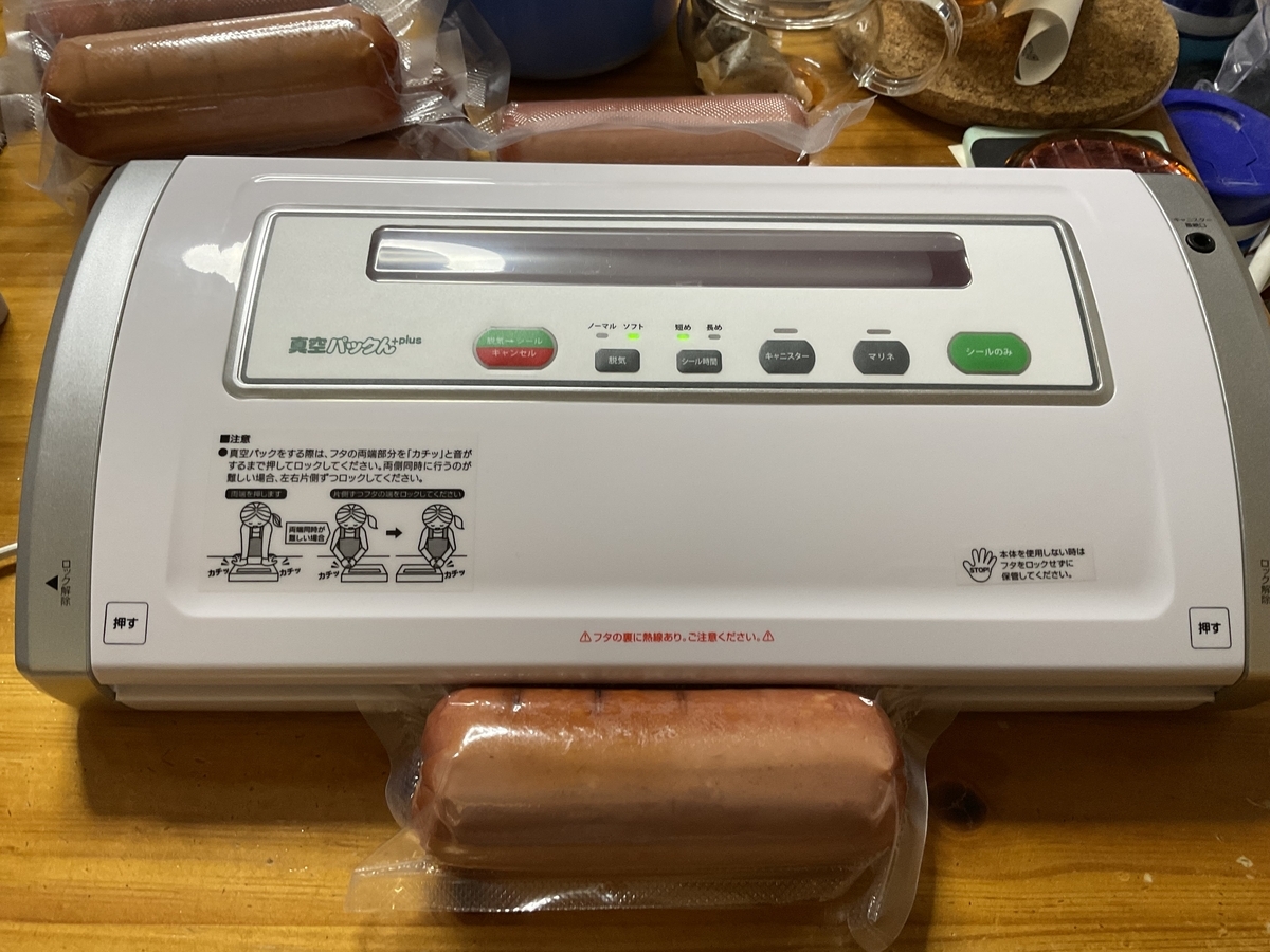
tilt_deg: -54.5
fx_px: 1064
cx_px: 635
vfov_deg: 48.2
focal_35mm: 29
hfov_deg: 61.7
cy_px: 476
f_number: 1.8
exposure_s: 1/50
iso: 80
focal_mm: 3
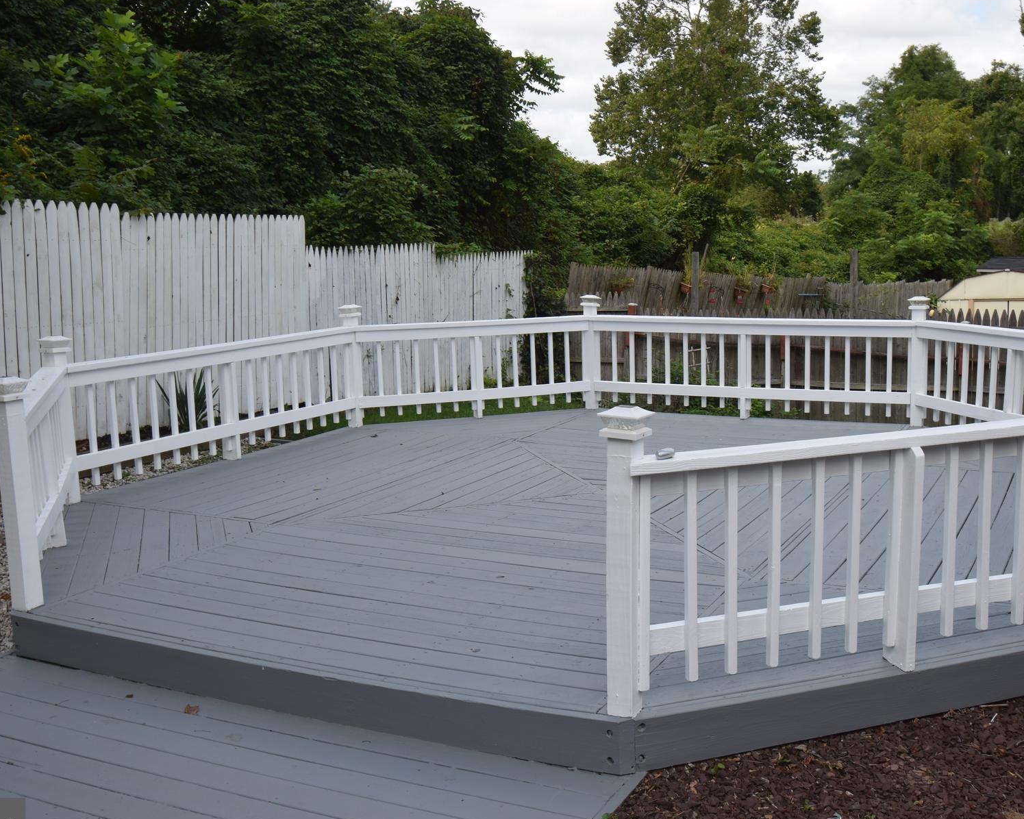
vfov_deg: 40.5
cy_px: 380
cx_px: 575
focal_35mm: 37
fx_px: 1111
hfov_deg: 49.4
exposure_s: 1/200
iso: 100
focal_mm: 19
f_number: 8
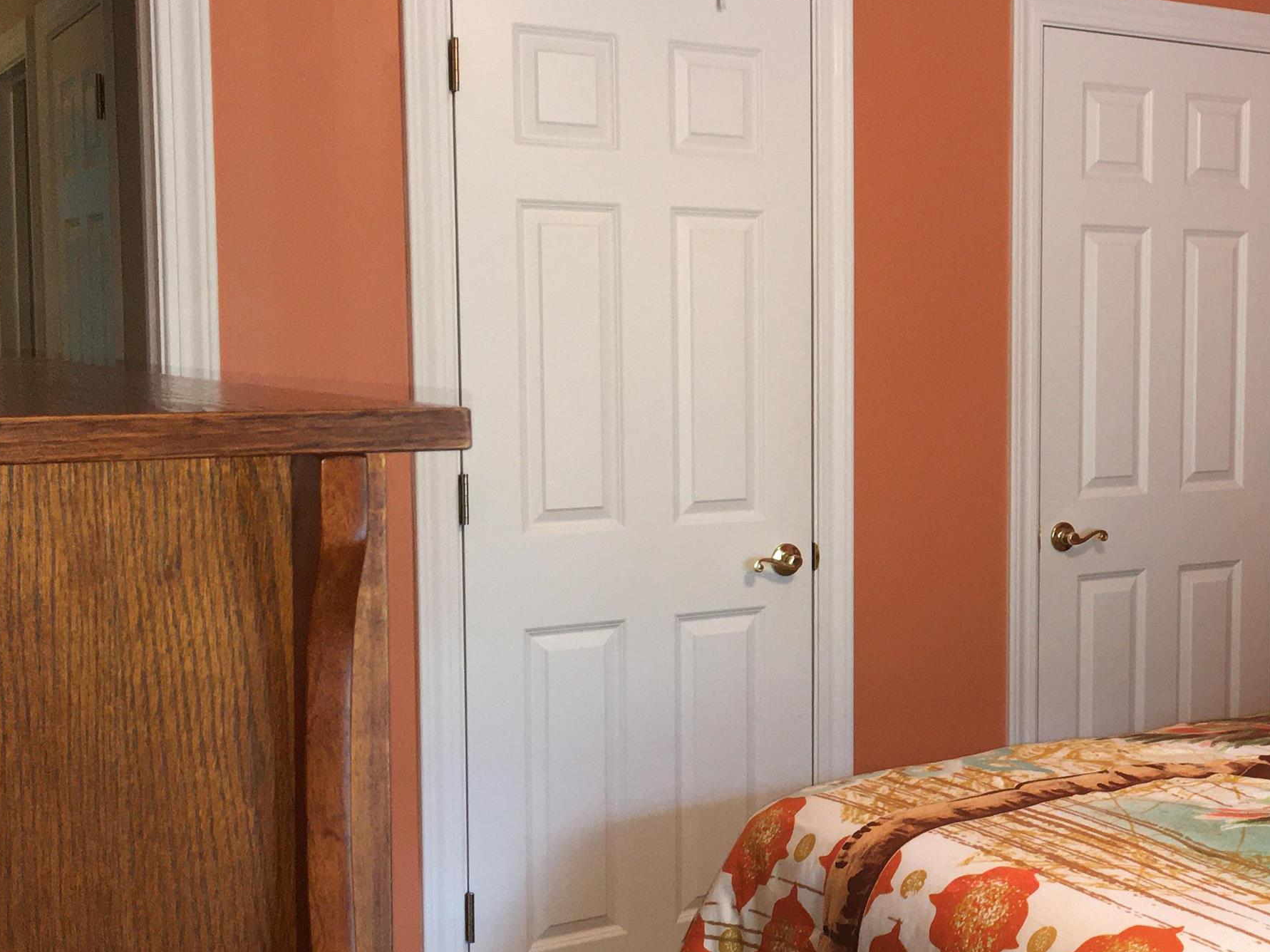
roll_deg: -0.4
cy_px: 480
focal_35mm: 50
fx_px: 1834
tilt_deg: -4.1
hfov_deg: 36.5
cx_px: 1062
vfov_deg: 29.1
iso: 100
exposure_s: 1/30
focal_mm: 4.15
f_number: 2.2
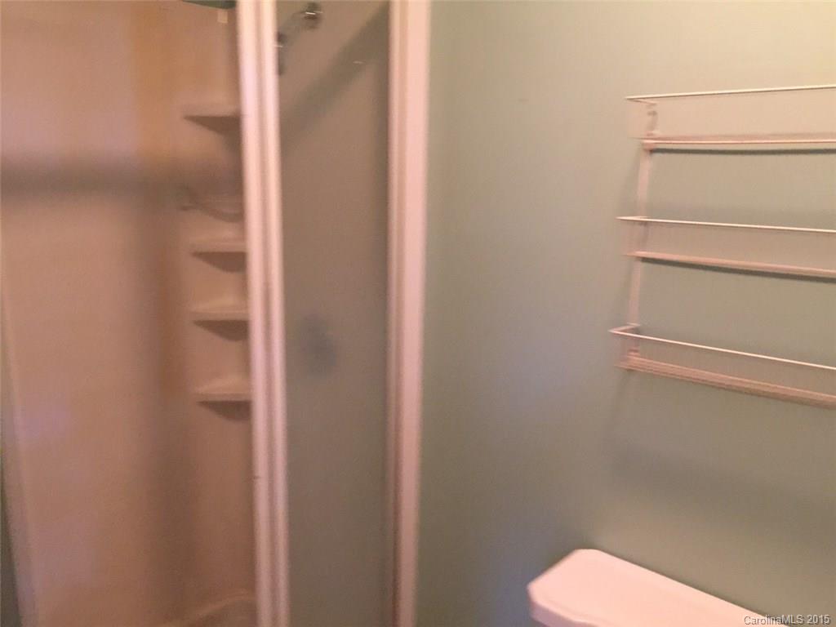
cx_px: 418
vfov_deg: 48.2
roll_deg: -0.4
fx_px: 700
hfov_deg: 61.7
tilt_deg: -10.8
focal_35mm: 29
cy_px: 314
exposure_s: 1/4
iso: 64
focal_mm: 4.15
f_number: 2.2
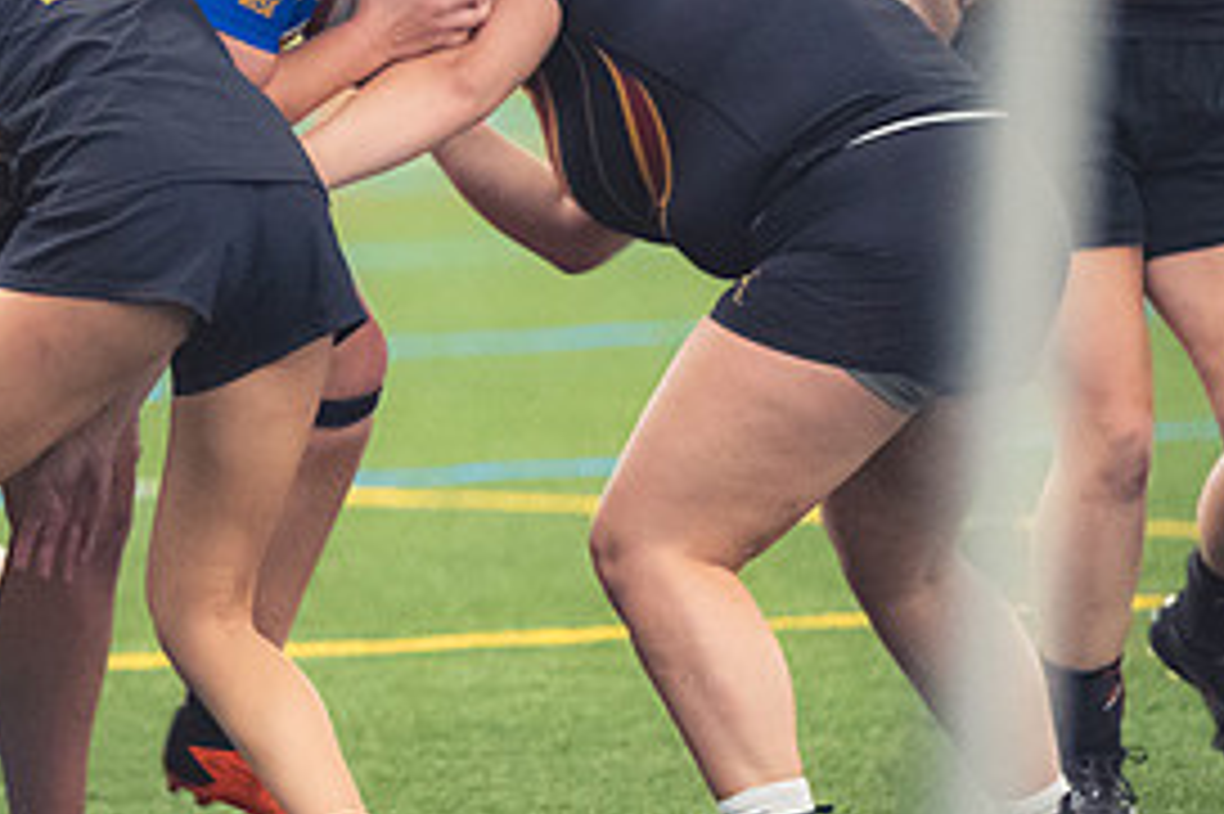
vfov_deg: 2.2
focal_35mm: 622
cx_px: 369
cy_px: 283
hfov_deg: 3.3
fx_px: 21134
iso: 5000
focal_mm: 195
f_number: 2.8
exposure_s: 1/320
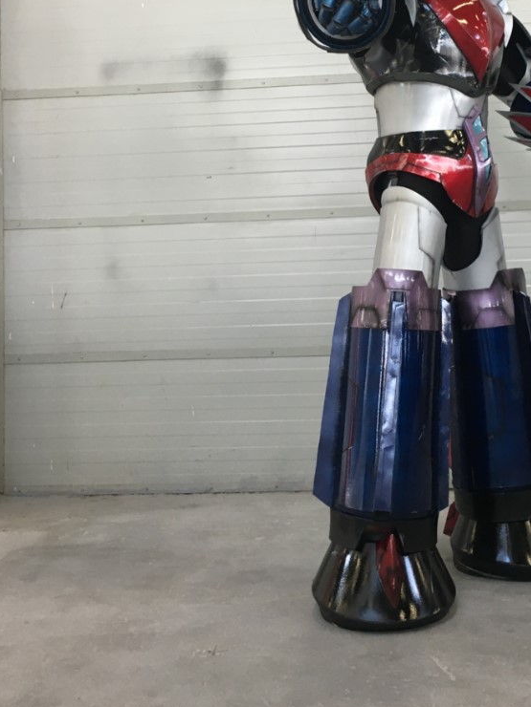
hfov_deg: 30.5
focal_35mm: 47
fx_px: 961
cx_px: 381
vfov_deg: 39.4
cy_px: 183
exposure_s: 1/33
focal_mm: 4.15
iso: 50
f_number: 2.2
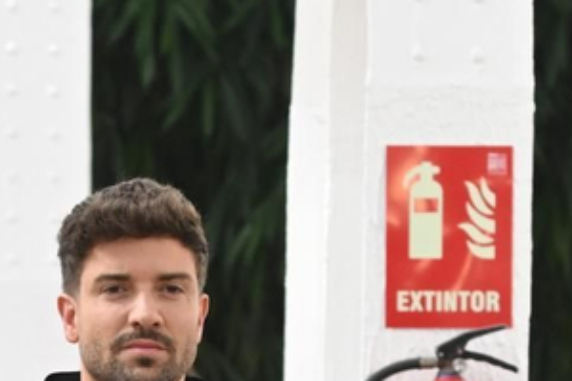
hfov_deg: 2.5
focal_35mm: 830
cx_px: 44
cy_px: 942
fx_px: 13180
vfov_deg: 1.6
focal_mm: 155
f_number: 6.3
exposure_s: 1/320
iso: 800
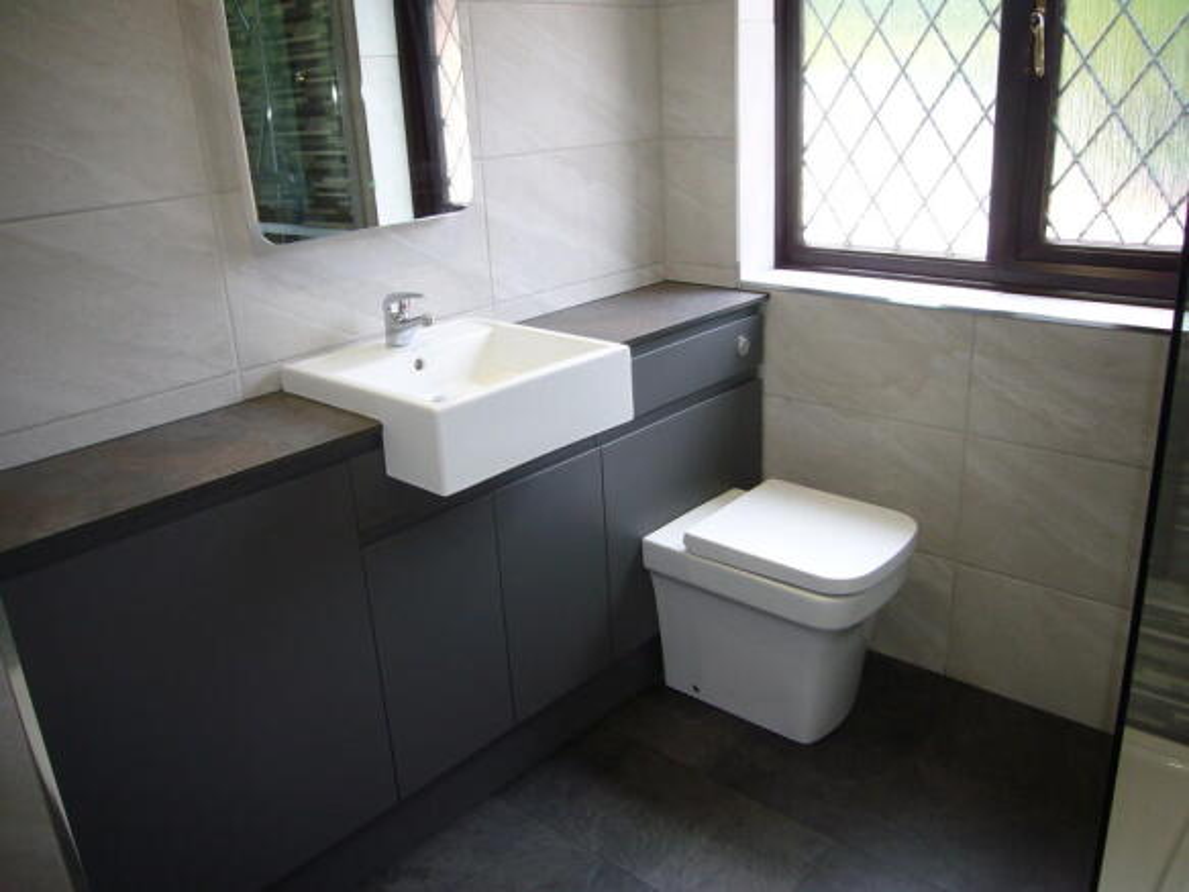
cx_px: 594
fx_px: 962
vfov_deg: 49.7
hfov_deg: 63.5
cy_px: 446
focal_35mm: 28
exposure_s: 1/40
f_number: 2.8
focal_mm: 4.6
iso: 80
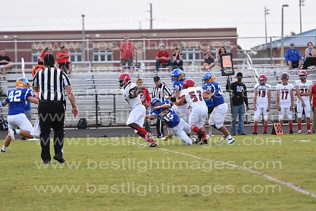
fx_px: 1844
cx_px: 158
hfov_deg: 9.8
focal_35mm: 210
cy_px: 106
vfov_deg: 6.5
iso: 1600
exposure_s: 1/1600
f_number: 3.2
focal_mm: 140
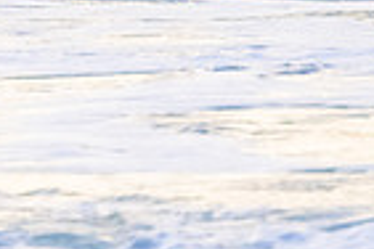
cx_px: -305
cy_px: -258
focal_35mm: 3286
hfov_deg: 0.6
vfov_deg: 0.4
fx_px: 34135
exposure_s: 1/1250
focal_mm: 800
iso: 6400
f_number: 11
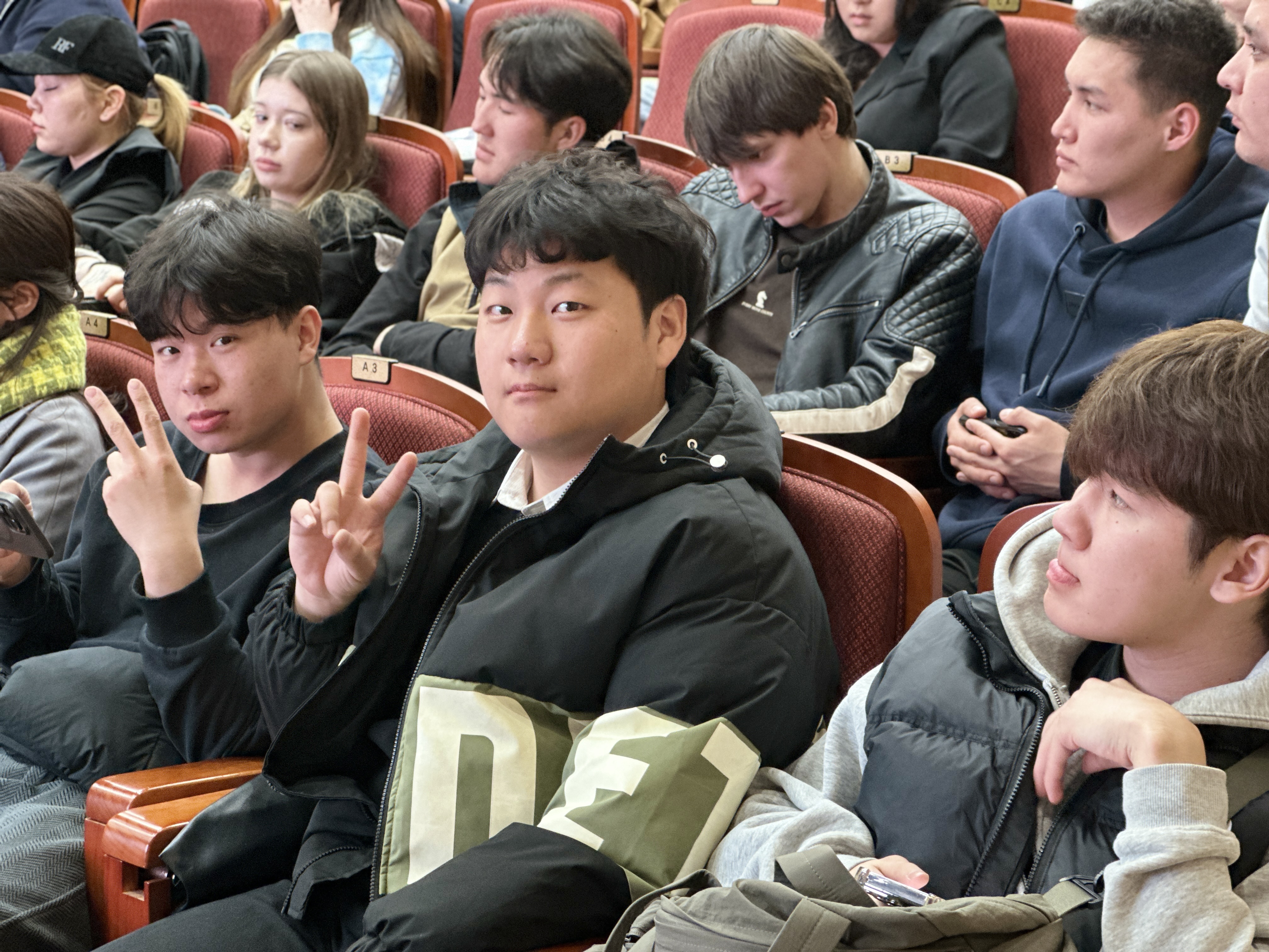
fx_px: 2823
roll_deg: +0.2
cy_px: 476
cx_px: 634
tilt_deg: -9.6
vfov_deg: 19.1
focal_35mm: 77
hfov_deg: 25.3
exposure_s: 1/30
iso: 400
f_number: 2.8
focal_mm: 9
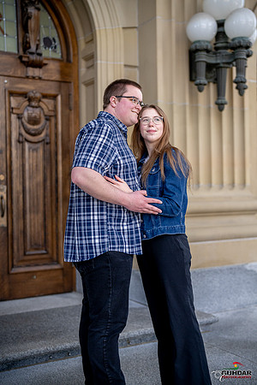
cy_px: 192
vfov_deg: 39.6
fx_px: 535
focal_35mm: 50
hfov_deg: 27.0
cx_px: 128
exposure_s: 1/6400
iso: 1600
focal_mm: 50
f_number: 1.8
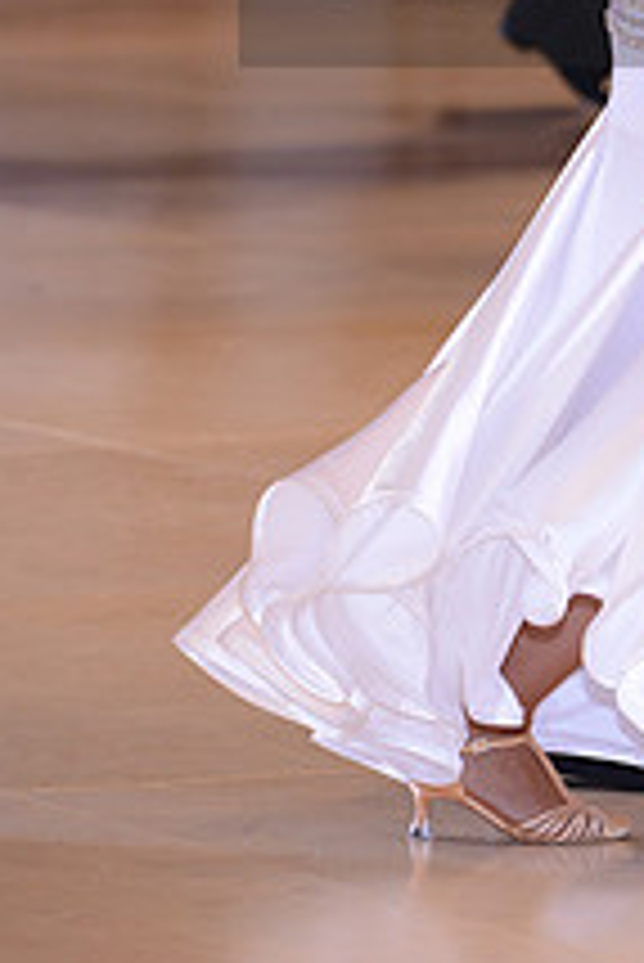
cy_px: -81
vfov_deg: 4.7
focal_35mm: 434
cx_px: 862
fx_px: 11626
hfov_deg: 3.2
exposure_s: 1/250
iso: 1250
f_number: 5
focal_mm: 160
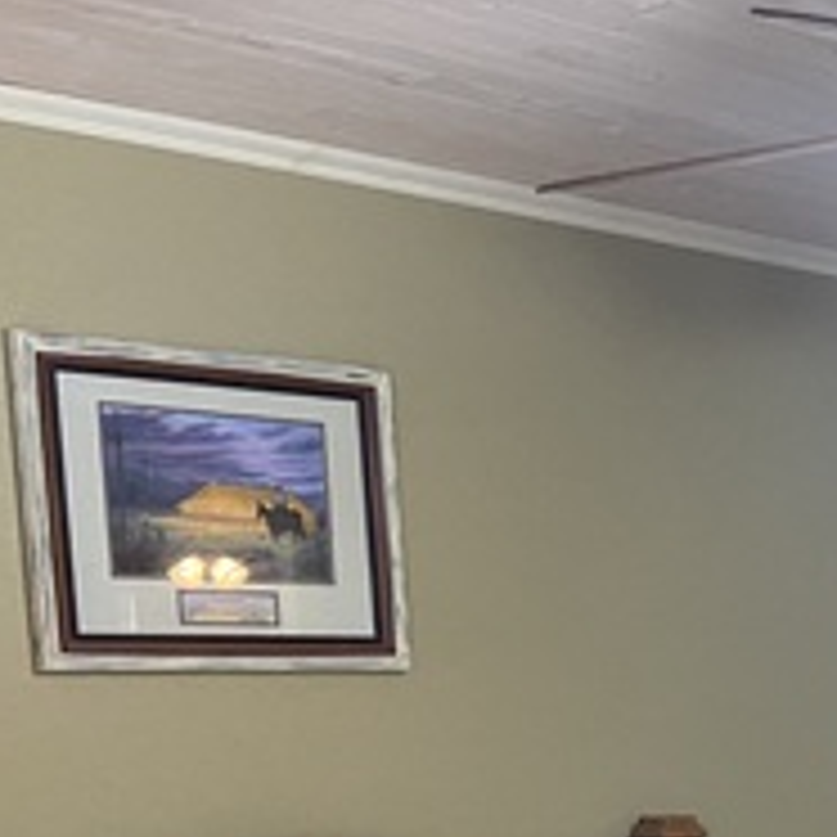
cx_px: 1242
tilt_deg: -6.3
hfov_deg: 19.3
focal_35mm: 79
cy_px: 981
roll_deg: +1.1
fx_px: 2161
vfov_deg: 20.6
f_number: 1.8
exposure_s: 1/40
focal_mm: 4.25
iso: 400
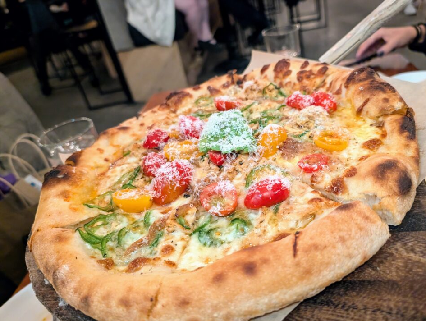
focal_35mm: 26
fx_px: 320
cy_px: 167
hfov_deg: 67.1
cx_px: 230
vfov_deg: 53.2
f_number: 1.68
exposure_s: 1/60
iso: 3118
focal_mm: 6.9
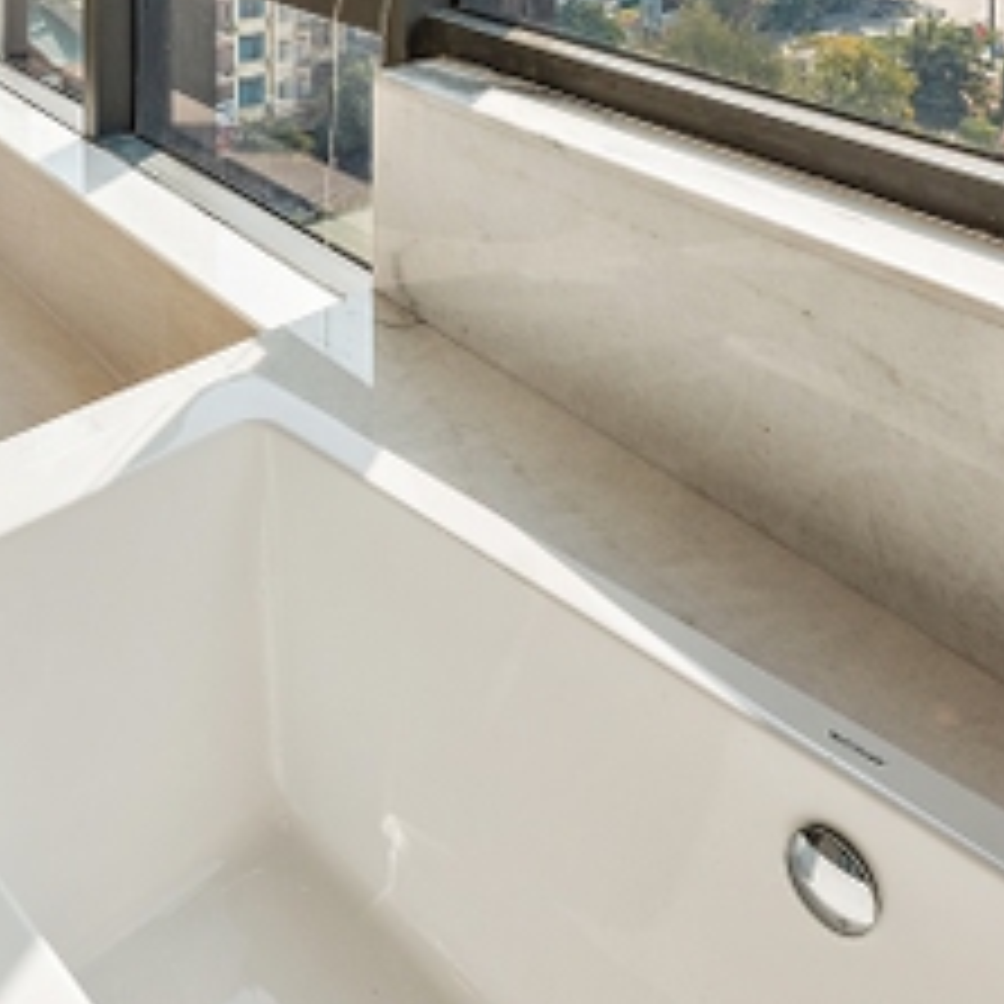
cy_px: 270
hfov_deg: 47.0
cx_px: 140
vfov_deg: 49.4
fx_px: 1050
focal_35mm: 32
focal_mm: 14
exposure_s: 1/13
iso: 100
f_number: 9
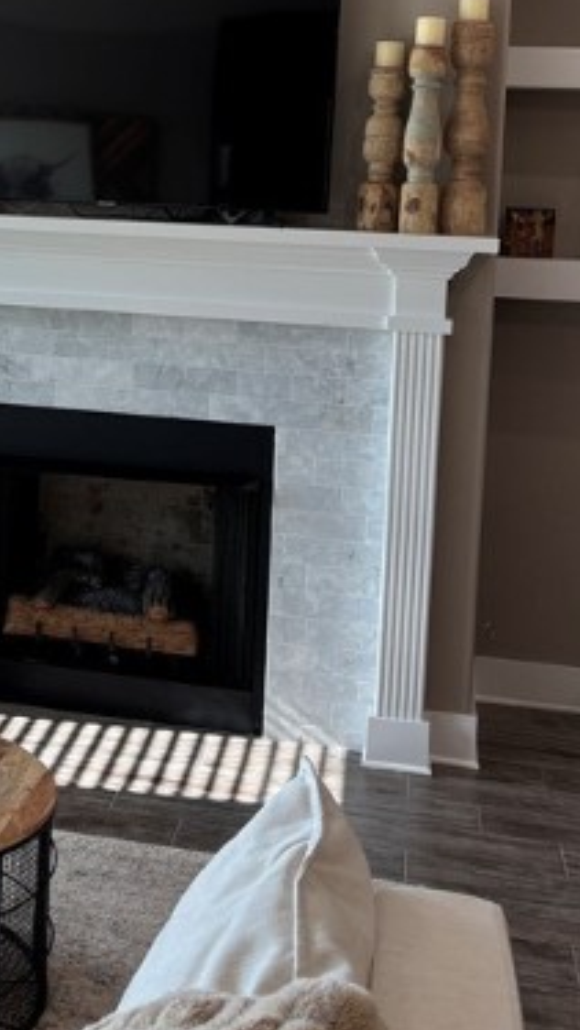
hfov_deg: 20.0
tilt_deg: -3.9
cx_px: -30
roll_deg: -3.1
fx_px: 1585
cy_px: 247
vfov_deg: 35.2
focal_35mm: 58
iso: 40
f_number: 1.6
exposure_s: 1/120
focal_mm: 5.96
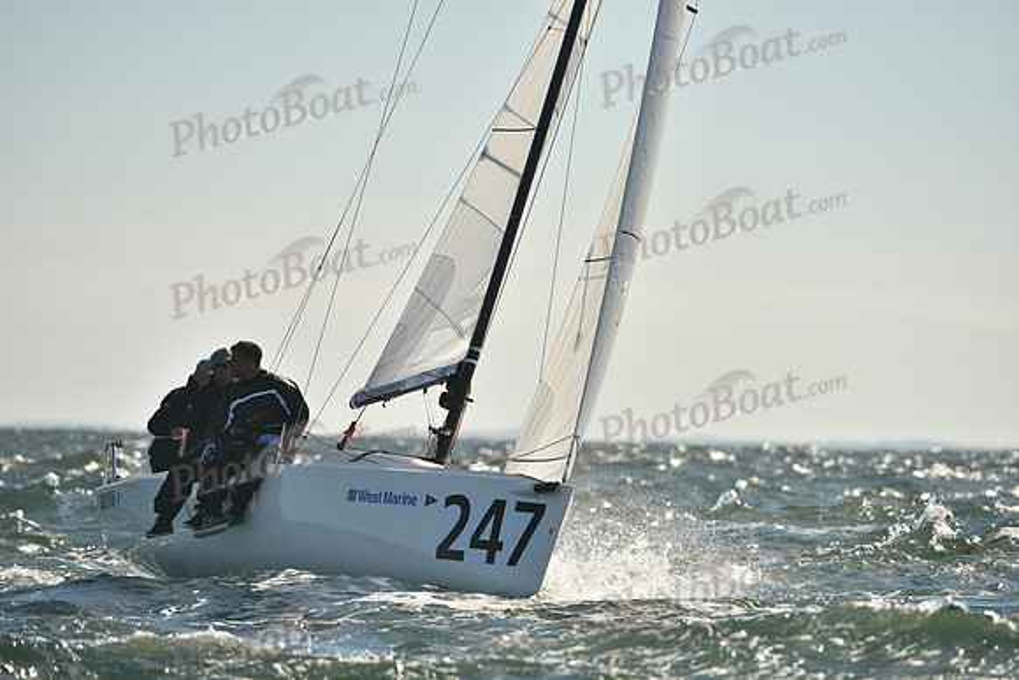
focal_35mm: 400
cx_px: 510
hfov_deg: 5.2
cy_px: 340
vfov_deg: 3.4
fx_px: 11324
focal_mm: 400
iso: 250
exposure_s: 1/1600
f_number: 6.3
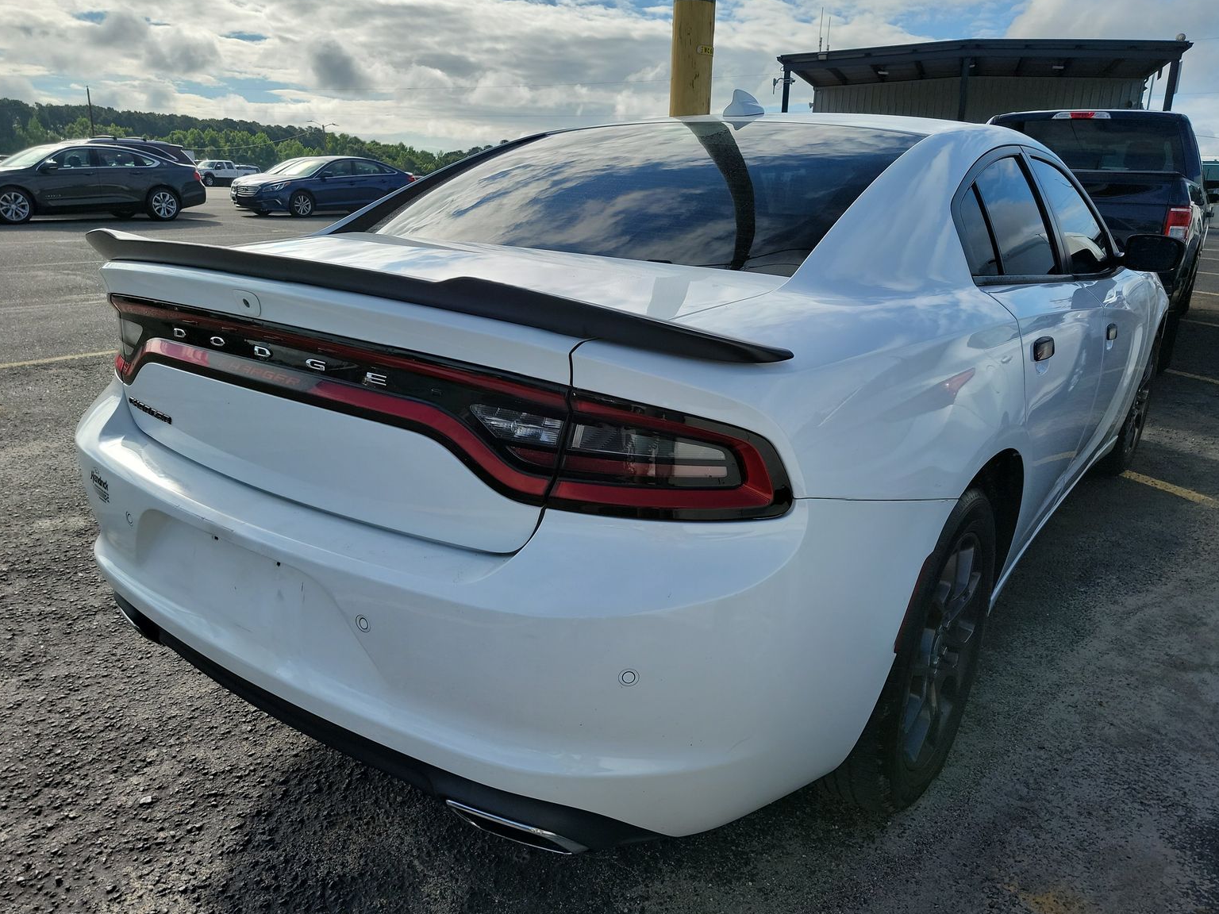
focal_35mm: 25
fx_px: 880
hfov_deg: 69.4
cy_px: 455
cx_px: 617
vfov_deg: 54.9
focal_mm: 6.7
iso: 50
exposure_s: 1/1018
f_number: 1.8
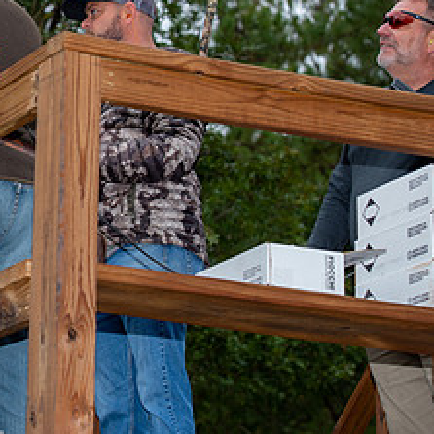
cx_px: -51
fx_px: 2567
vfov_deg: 9.6
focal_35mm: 181
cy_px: 101
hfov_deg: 9.6
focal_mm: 82
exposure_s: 1/160
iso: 320
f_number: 5.6
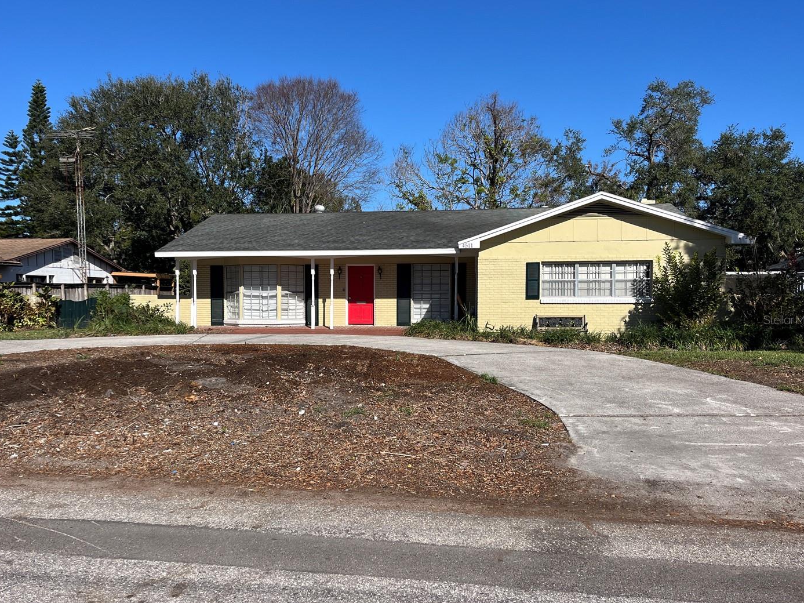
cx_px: 355
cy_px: 319
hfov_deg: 59.8
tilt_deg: -2.8
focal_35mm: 30
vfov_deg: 46.8
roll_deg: -0.4
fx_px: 697
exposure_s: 1/4310
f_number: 1.6
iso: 50
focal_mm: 5.1
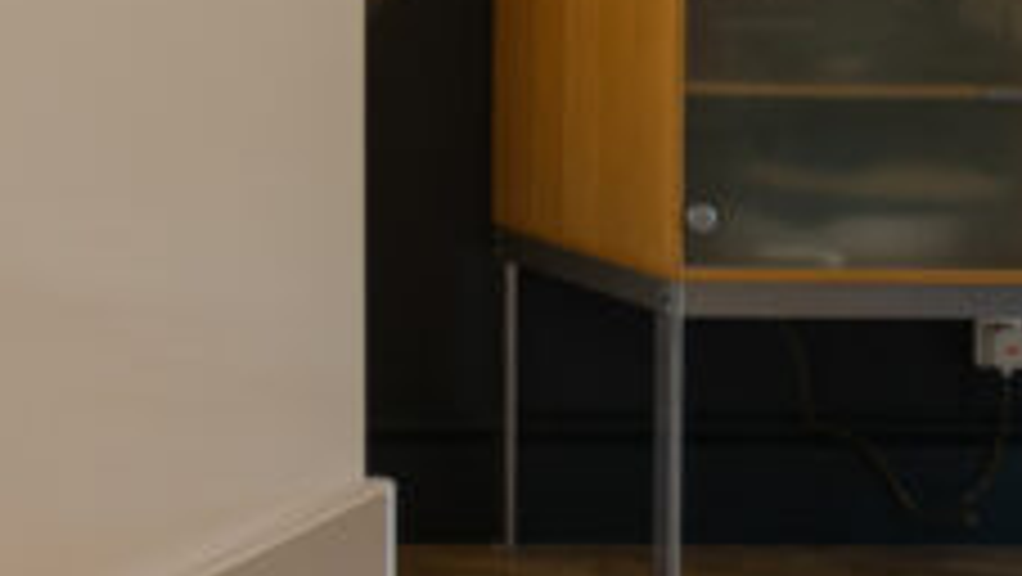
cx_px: -1130
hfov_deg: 12.7
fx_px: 3905
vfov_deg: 8.3
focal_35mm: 144
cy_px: -270
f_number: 9
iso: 200
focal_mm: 30
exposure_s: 1/2.5
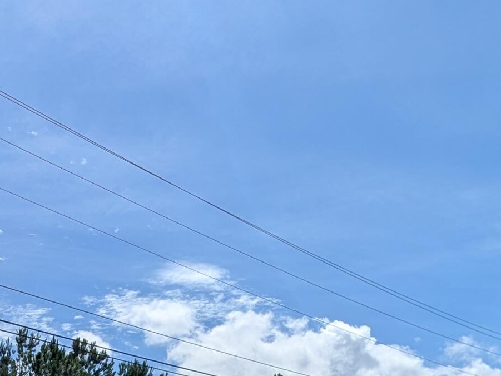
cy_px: 518
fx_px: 579
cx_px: -27
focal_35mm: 40
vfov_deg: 28.0
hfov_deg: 39.7
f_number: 1.7
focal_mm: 2.02
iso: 54
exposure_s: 1/4878
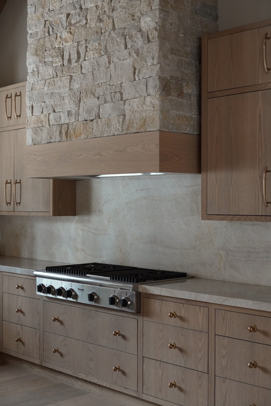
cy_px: 203
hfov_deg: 25.8
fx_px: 593
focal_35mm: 52
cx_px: 136
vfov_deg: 37.9
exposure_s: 1/160
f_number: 4
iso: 1600
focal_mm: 35
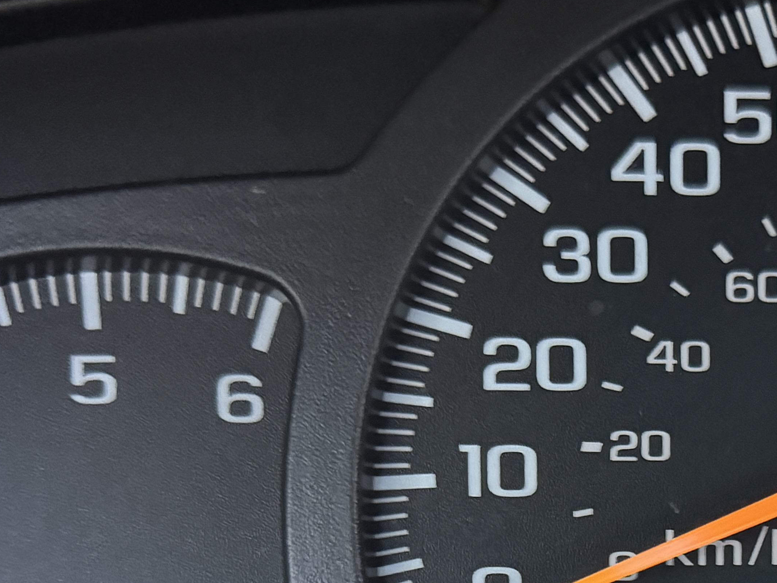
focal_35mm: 64
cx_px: 672
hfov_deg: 29.2
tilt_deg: -30.3
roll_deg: -2.2
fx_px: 1437
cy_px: 749
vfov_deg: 20.9
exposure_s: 1/30
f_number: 1.78
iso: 1250
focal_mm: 6.76
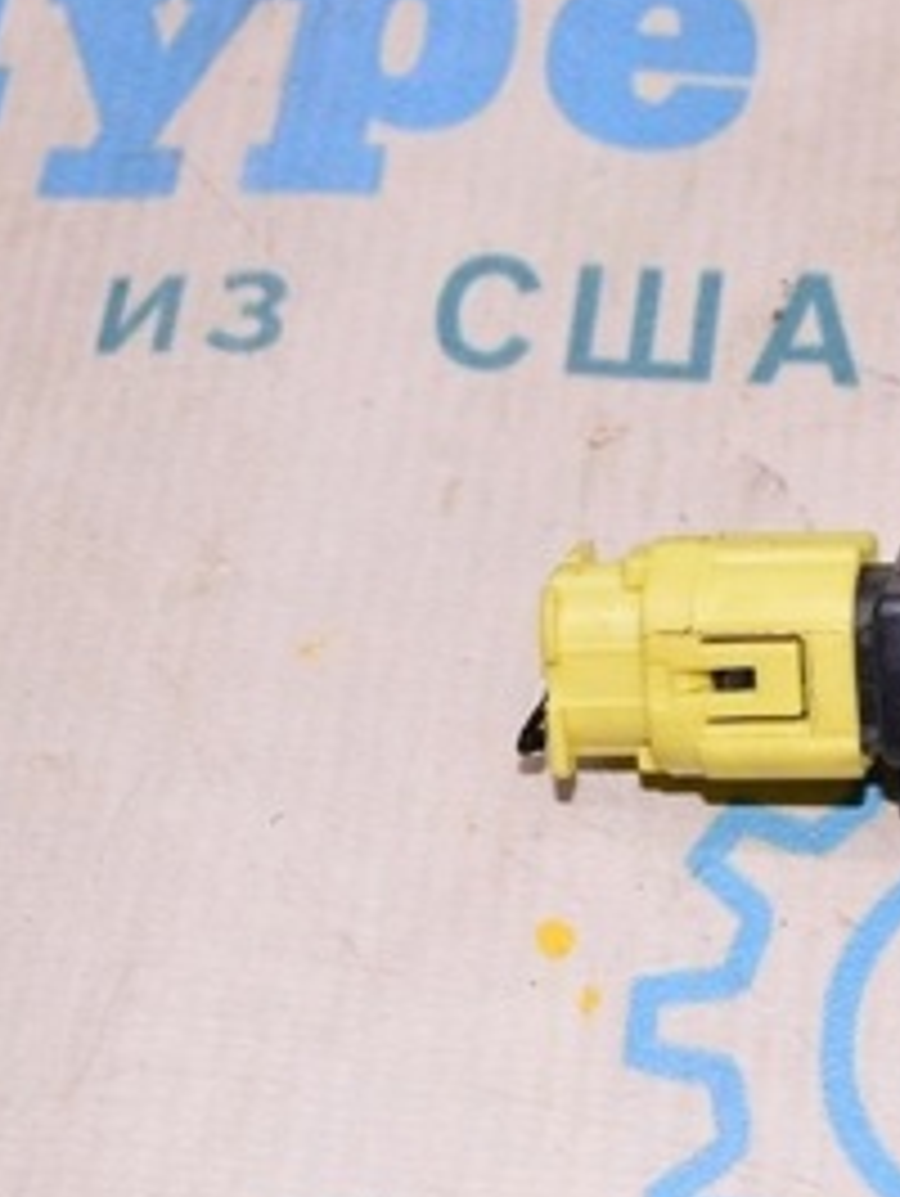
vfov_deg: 21.8
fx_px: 3115
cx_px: 824
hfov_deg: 16.2
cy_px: 596
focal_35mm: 90
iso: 1600
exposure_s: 1/200
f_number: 8
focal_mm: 26
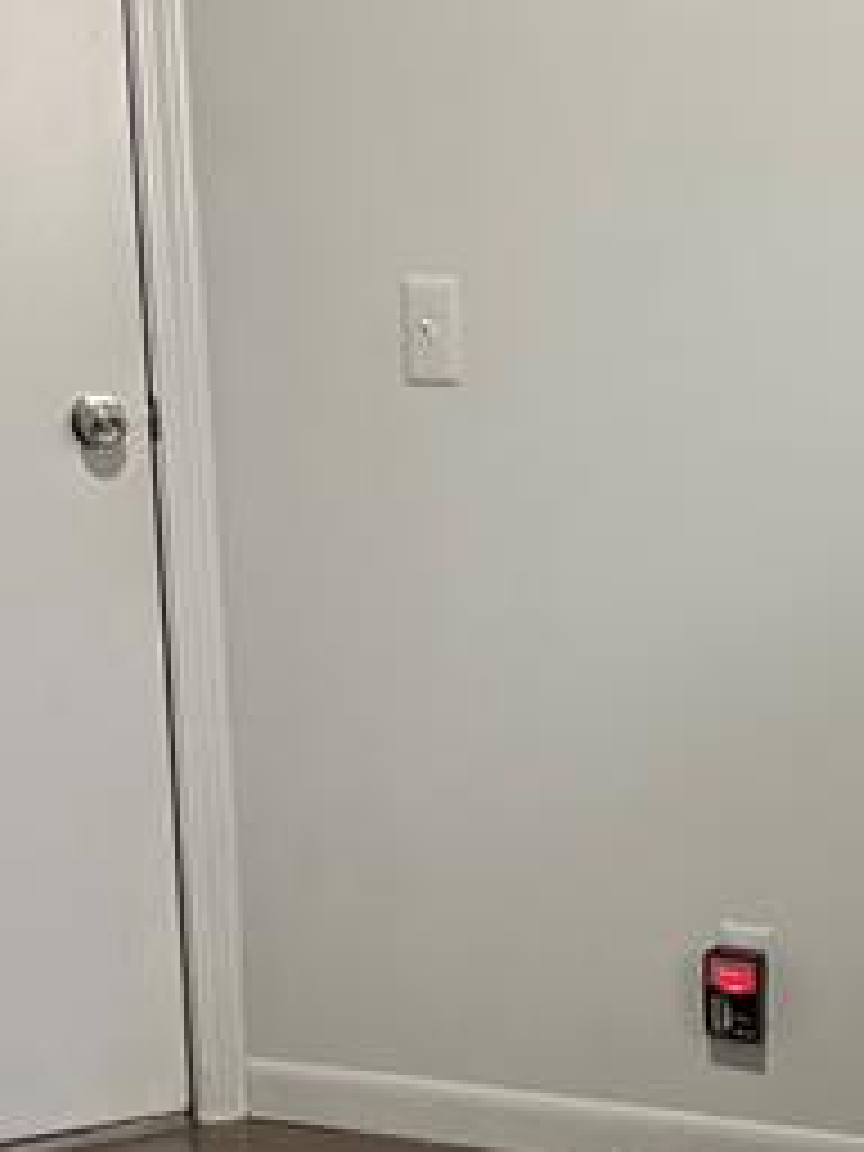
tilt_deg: -14.0
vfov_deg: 25.0
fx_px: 2596
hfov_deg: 18.6
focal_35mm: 78
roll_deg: -0.4
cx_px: 792
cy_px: 716
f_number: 1.6
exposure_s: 1/60
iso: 320
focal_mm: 5.96
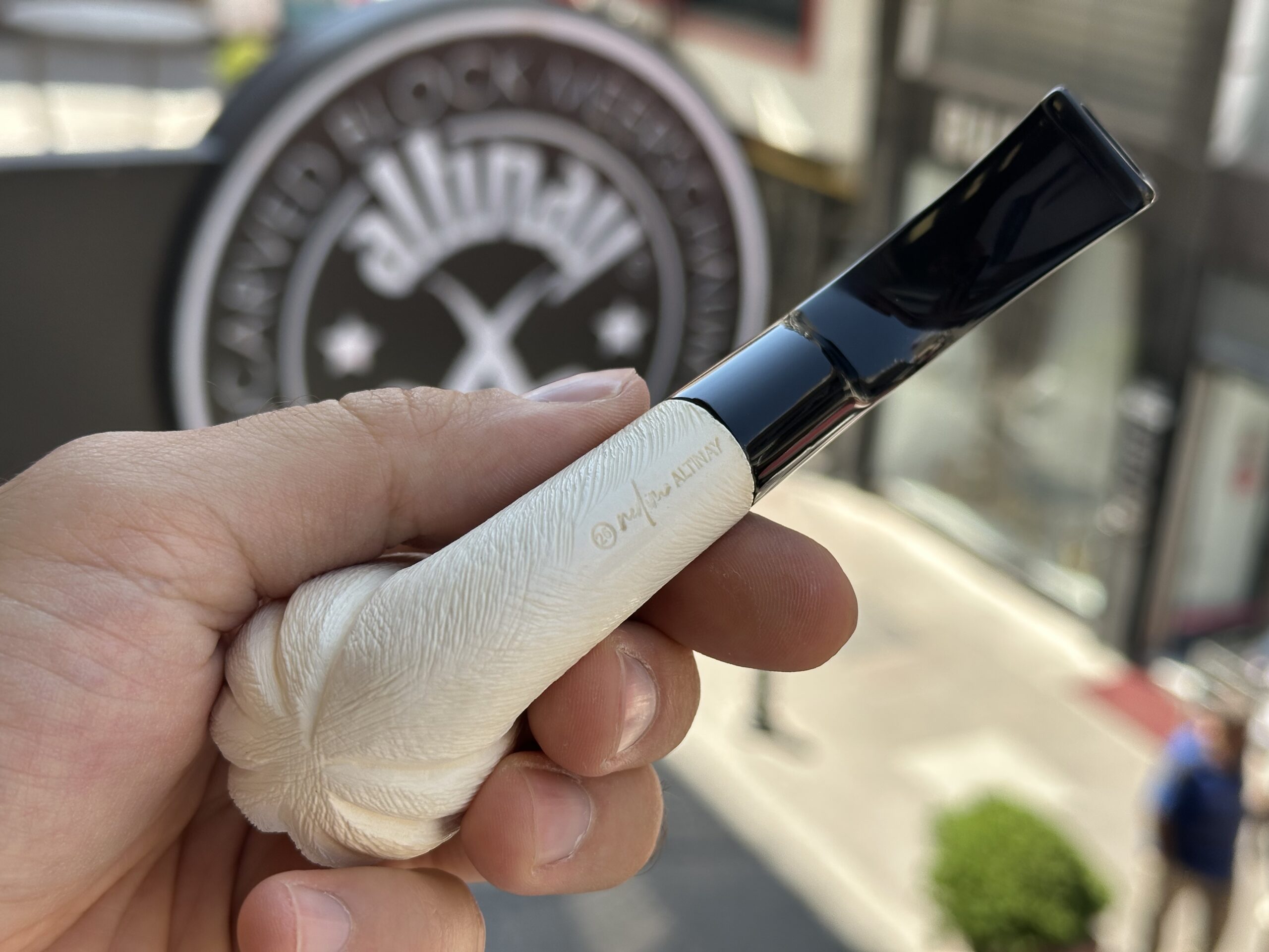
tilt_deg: -21.1
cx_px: 634
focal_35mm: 48
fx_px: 1760
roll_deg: -4.1
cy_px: 476
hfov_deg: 39.7
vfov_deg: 30.3
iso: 64
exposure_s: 1/1009
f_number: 1.78
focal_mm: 6.86
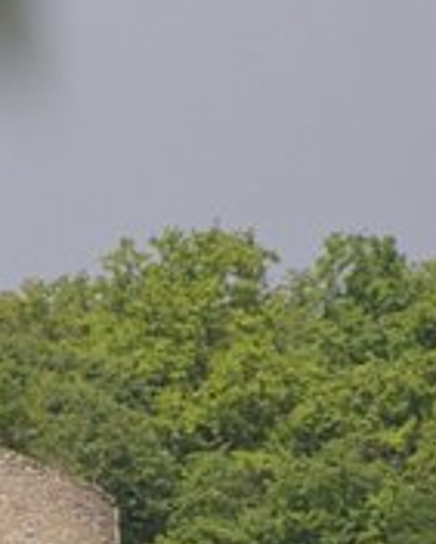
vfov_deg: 1.0
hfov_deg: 0.8
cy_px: 699
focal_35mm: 1915
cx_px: -458
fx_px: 30862
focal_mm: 300
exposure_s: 1/3000
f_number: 8
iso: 800
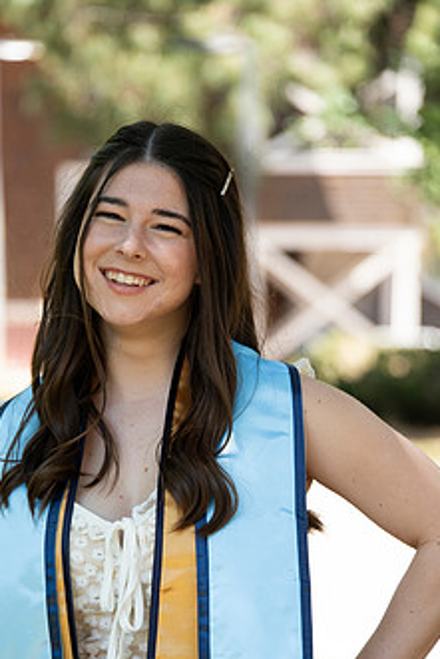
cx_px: 183
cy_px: 426
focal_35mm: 231
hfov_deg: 6.0
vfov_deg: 8.9
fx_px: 4230
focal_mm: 170
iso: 640
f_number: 5.6
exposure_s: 1/320
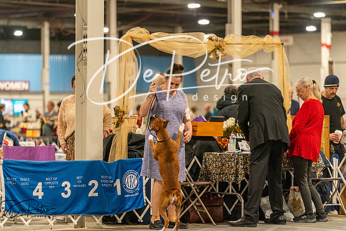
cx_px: 173
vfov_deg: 8.5
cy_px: 116
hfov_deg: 12.7
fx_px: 1557
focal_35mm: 162
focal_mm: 162
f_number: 3.5
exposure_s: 1/250
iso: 6400
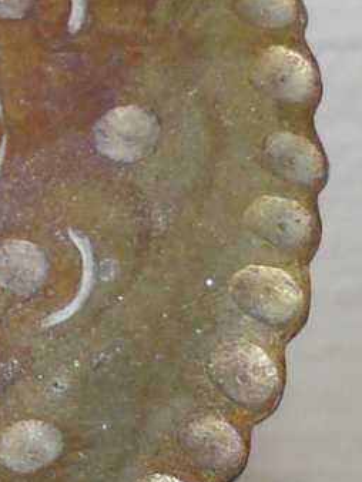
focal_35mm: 218
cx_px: -606
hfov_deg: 6.4
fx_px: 3036
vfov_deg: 9.1
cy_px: 134
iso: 100
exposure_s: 1/30
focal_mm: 6
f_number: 2.8
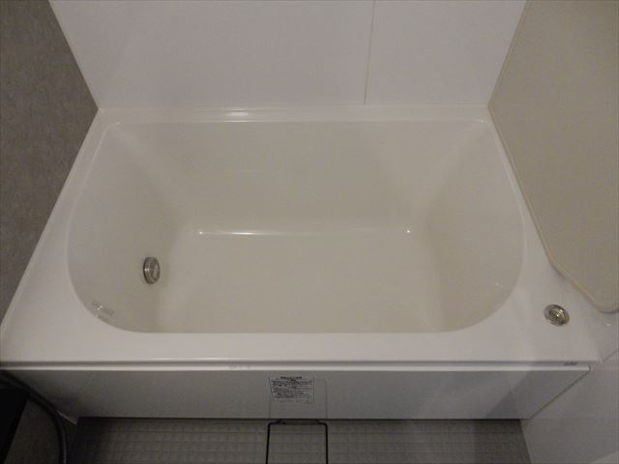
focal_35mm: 25
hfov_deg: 69.4
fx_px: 447
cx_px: 310
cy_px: 232
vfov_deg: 54.9
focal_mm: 4.5
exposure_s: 1/13
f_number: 3.7
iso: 200
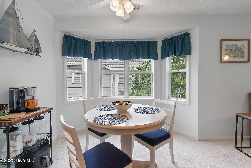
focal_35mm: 16
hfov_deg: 96.7
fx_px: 112
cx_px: 126
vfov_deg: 73.7
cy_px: 84
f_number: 4.8
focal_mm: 11
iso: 100
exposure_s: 1/20
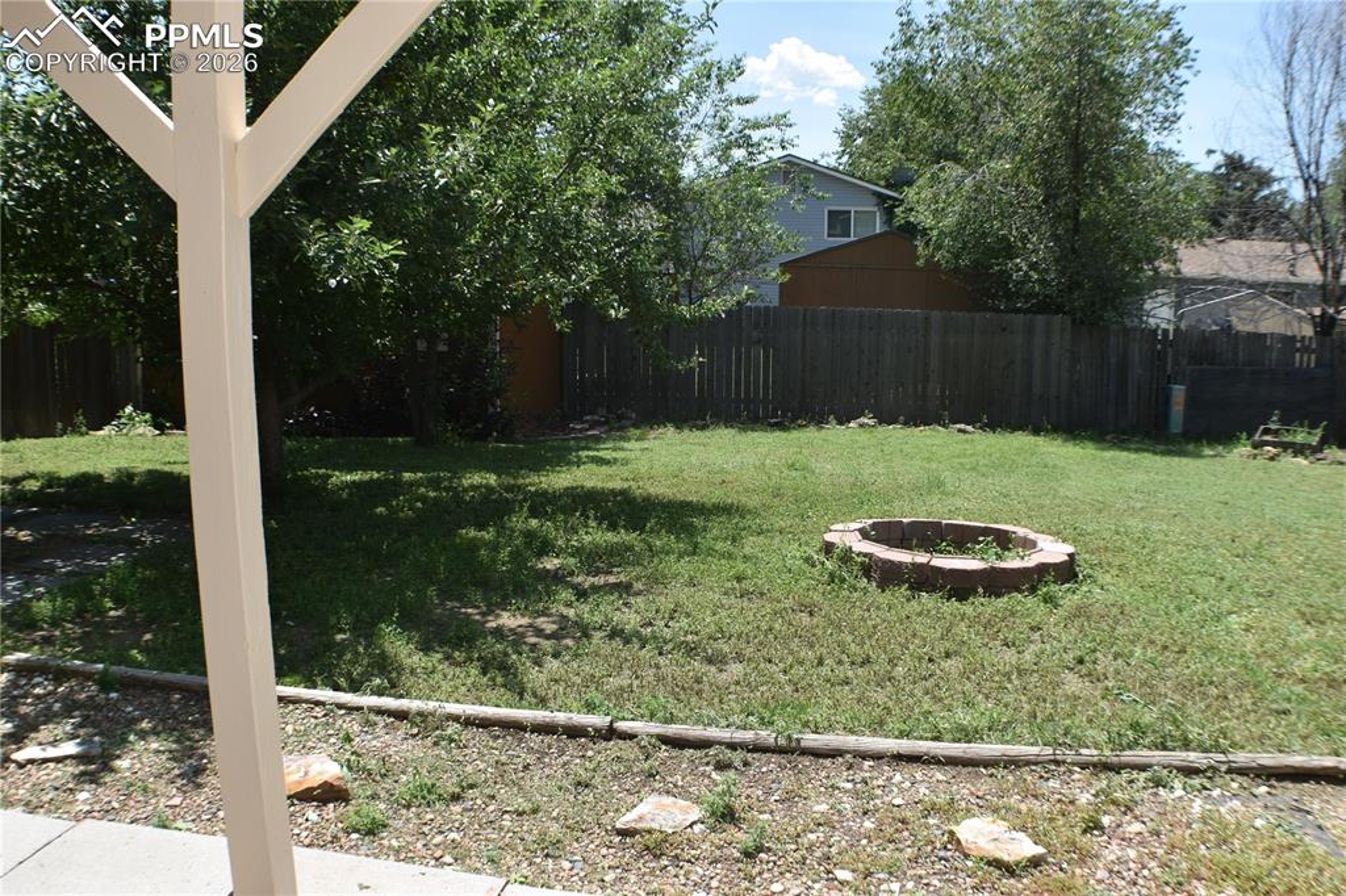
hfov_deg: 47.9
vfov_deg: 33.0
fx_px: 1514
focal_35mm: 40
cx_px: 673
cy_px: 448
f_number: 7.1
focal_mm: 27
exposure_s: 1/200
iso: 100
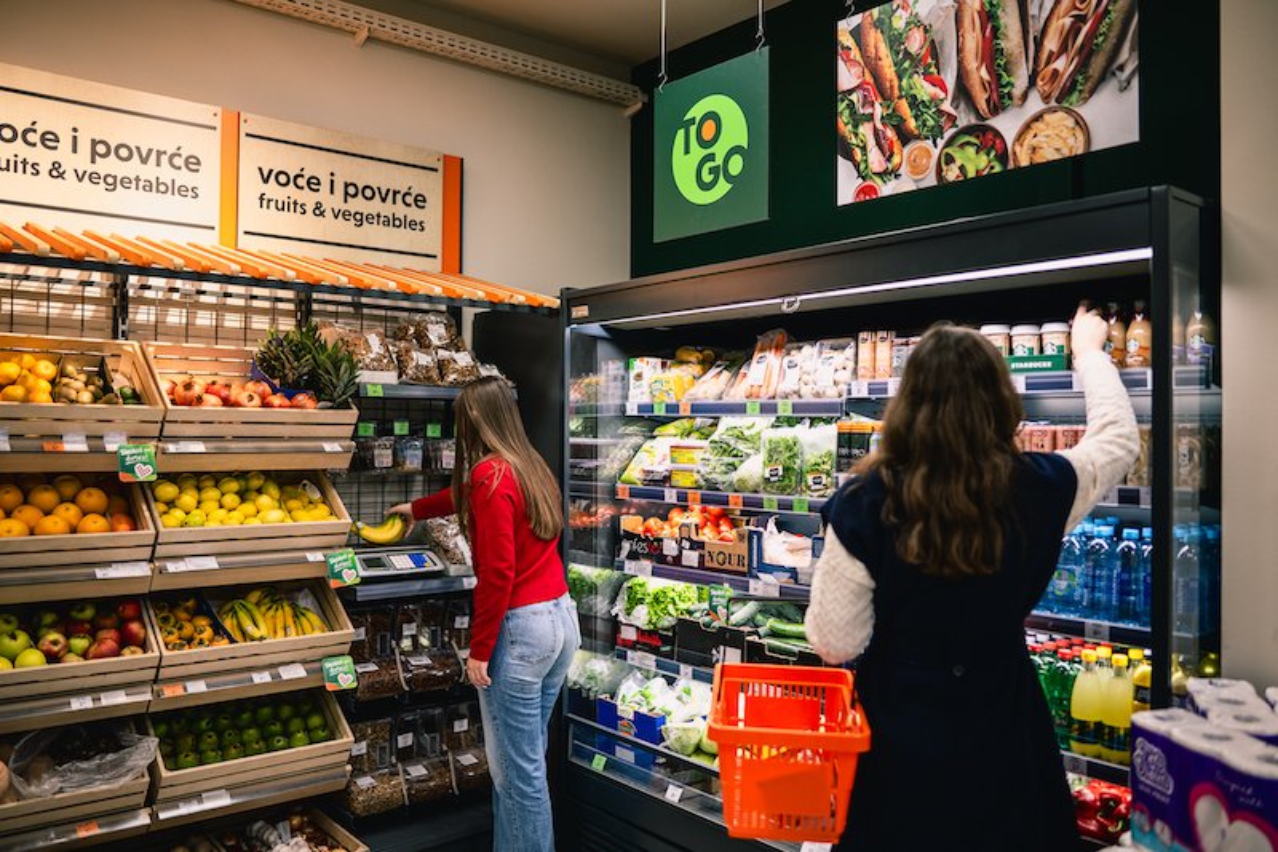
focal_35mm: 28
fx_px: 999
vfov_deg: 46.2
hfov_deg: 65.2
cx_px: 639
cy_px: 426
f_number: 1.4
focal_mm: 28
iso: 500
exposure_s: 1/400
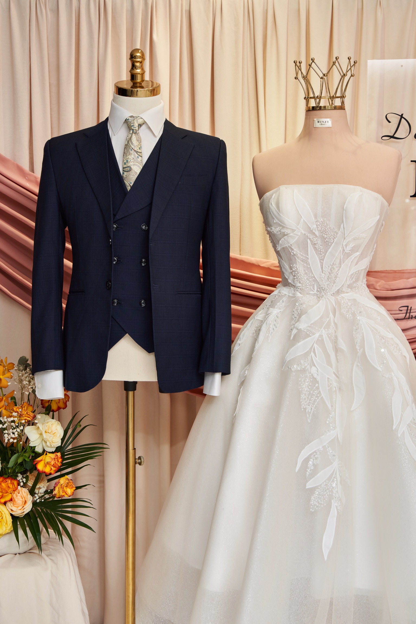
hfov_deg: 24.6
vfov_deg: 36.2
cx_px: 208
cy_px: 312
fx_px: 953
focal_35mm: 55
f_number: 7.1
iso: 500
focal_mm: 55
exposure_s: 1/160
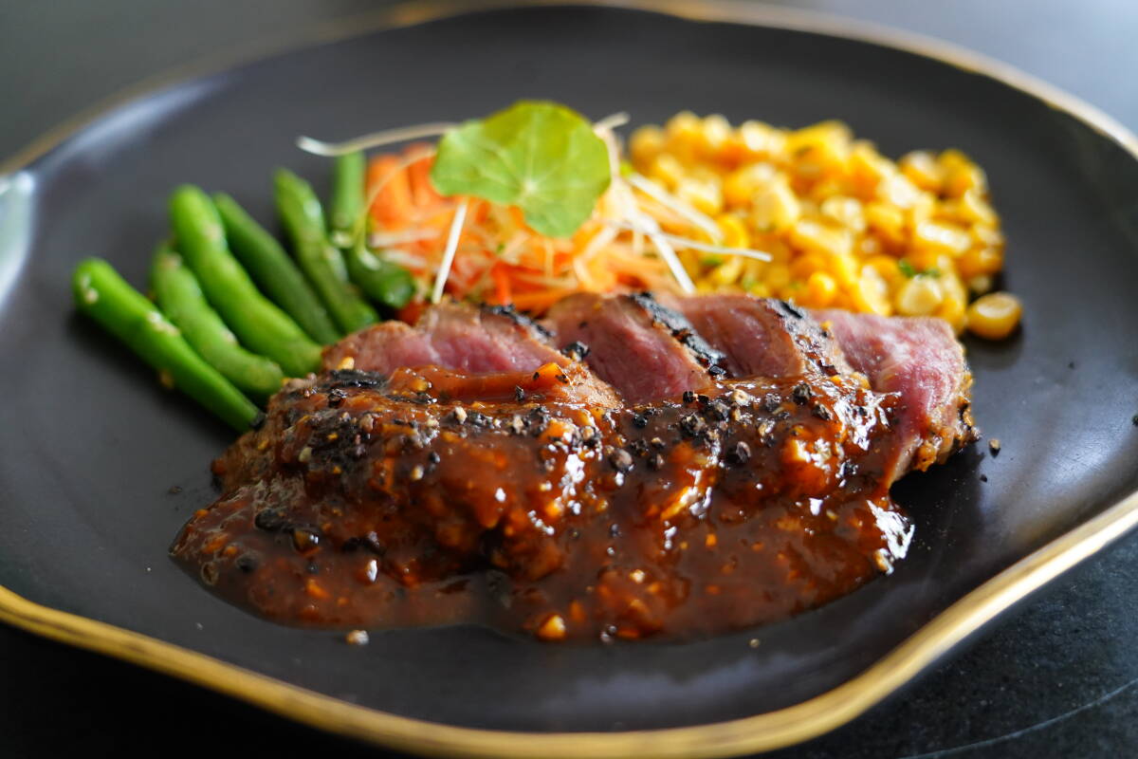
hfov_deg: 42.7
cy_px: 380
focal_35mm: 46
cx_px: 569
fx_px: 1454
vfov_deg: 29.2
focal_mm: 46
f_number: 4
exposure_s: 1/320
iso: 3200
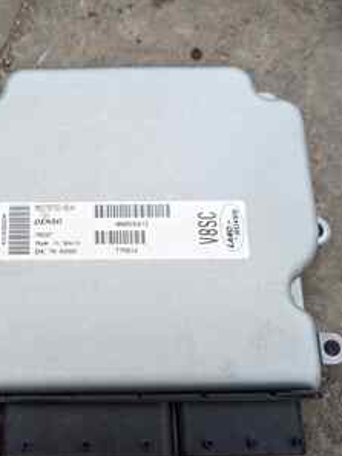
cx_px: 51
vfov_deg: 48.7
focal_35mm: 38
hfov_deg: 36.0
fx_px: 500
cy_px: 269
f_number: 1.85
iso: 49
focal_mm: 6.81
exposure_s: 1/290
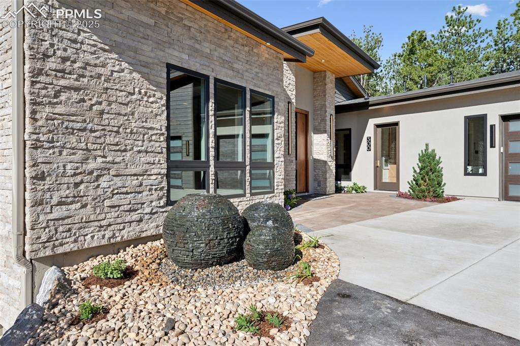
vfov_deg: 56.1
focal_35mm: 22
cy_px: 173
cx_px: 260
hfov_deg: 77.3
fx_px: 325
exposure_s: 1/80
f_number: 11
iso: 100
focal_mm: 22.5
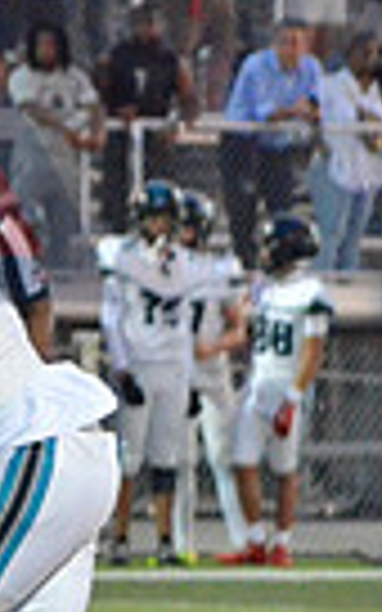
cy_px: 482
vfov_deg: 2.7
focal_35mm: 778
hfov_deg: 1.7
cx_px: -863
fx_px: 12959
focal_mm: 120
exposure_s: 1/500
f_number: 4.8
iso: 6400
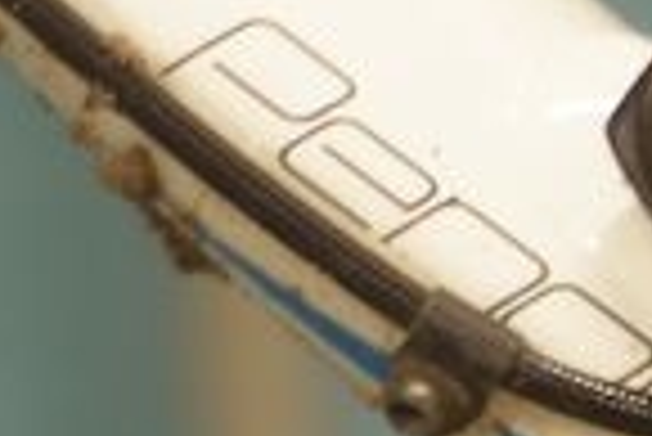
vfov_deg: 2.6
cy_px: 948
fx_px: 9572
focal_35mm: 528
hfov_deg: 3.8
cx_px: 1632
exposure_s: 1/8
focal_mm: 50
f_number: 1.4
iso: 100
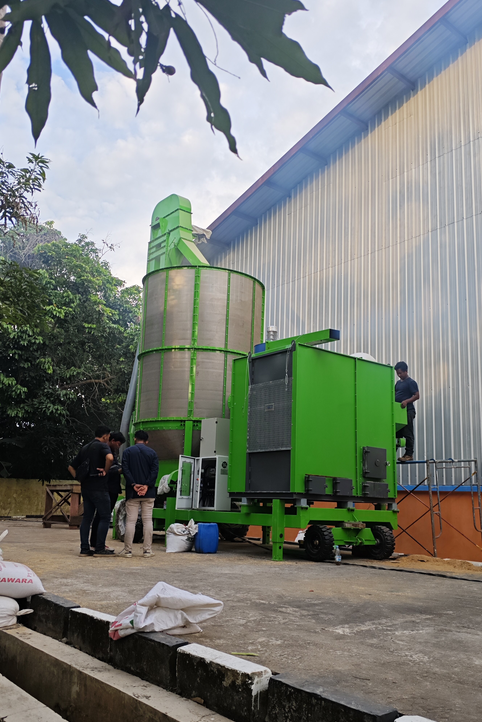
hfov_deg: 42.3
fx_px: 622
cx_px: 258
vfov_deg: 60.3
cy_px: 364
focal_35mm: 31
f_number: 1.6
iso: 50
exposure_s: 1/535
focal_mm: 5.84
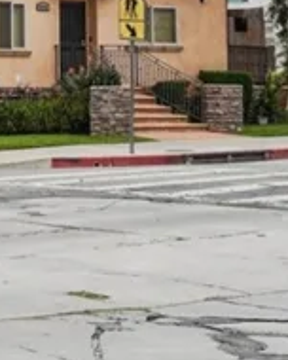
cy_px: -104
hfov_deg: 10.5
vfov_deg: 12.9
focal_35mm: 145
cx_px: -65
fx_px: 1545
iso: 800
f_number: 8
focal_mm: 35
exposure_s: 1/1250
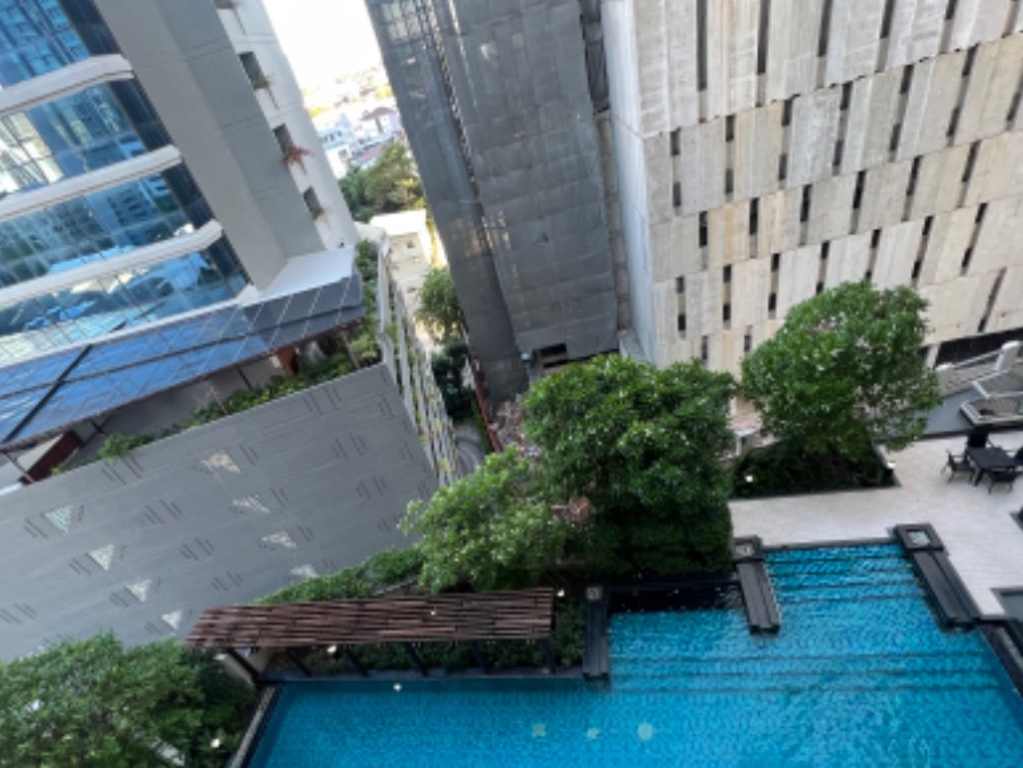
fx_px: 502
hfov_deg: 91.0
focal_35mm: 17
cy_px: 482
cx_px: 508
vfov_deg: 73.4
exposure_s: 1/100
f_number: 1.8
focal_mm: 1.57
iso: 160
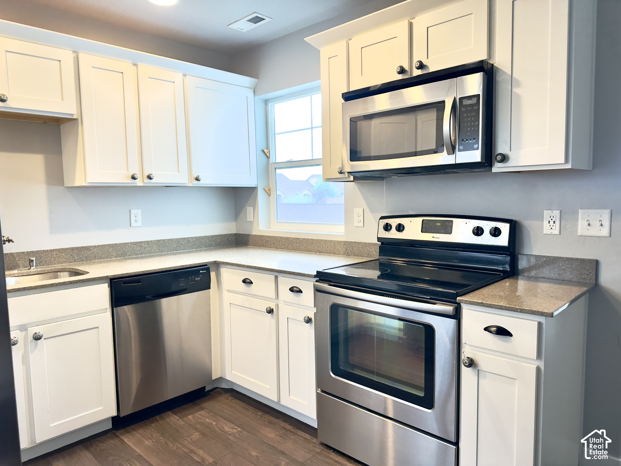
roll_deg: +0.7
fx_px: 431
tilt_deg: -6.0
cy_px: 233
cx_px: 310
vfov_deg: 56.8
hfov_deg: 71.6
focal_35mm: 24
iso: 100
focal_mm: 6.86
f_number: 1.78
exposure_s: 1/120
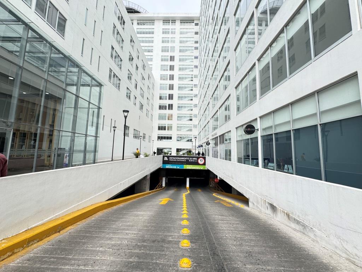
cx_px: 181
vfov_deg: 85.7
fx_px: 146
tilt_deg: +6.5
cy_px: 136
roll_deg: -0.7
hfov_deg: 102.1
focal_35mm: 14
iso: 40
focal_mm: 2.22
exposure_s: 1/482
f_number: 2.2
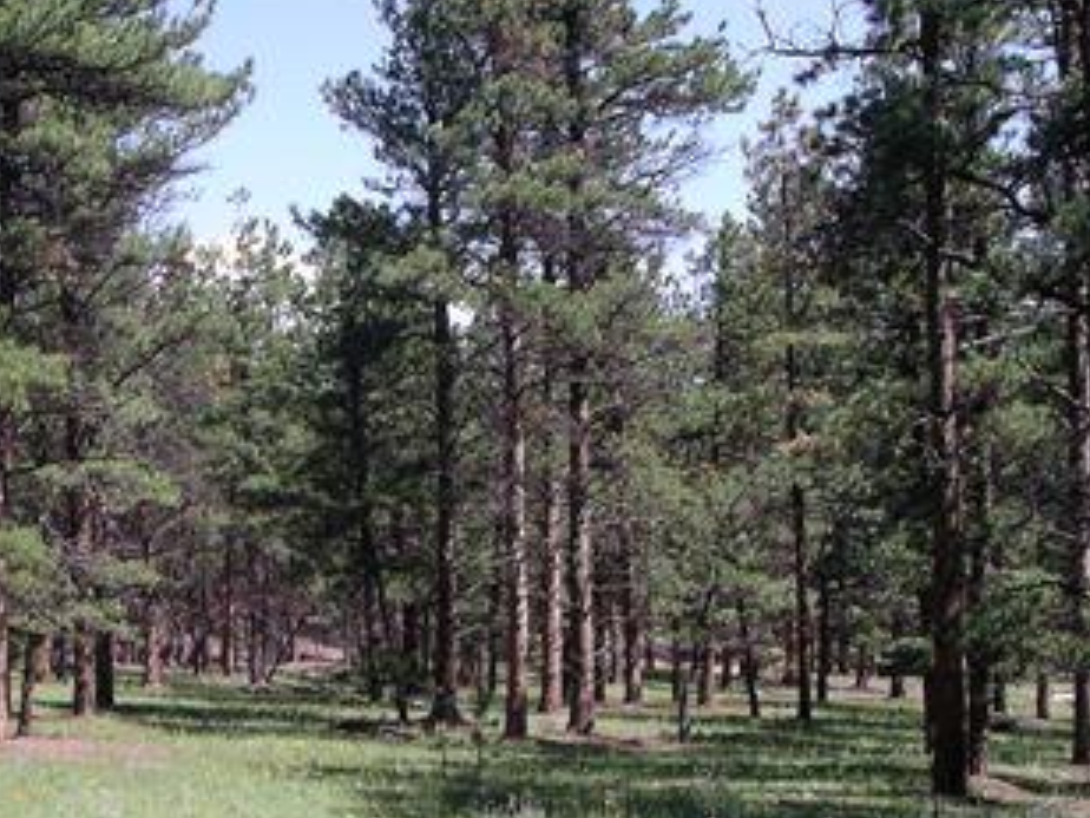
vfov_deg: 18.9
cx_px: 251
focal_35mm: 77
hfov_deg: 25.0
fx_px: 2425
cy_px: 687
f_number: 4.3
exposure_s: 1/250
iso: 64
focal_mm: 7.8
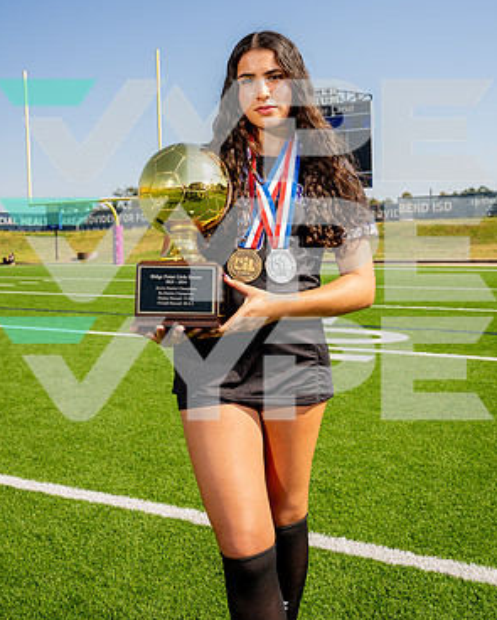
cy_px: 251
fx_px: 716
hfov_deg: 38.3
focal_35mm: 39
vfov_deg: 46.6
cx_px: 248
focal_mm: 34
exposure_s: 1/125
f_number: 7.1
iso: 50
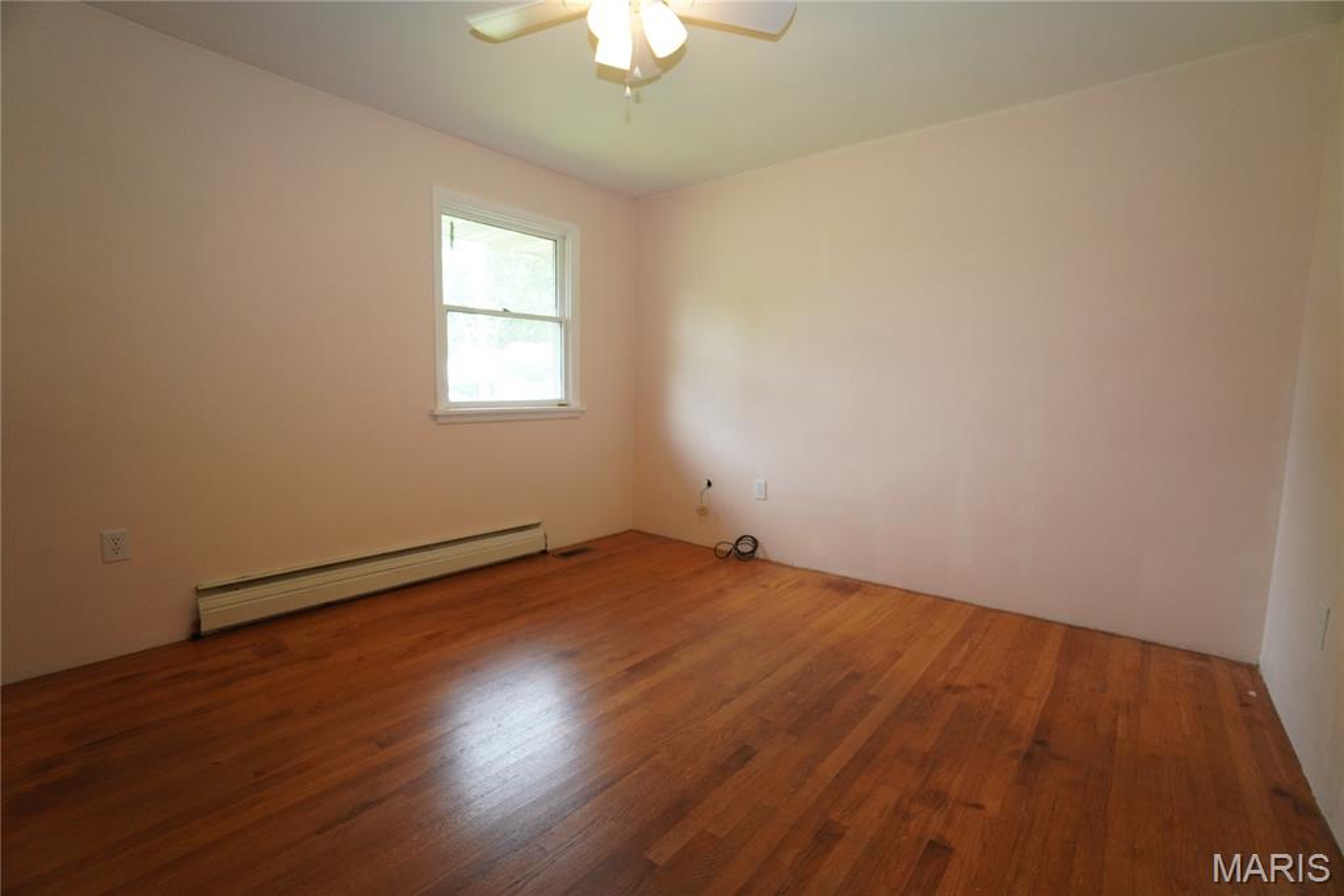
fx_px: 560
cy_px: 448
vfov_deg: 77.3
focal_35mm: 15
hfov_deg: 100.4
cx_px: 672
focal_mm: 10
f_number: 4
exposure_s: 1/160
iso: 1000
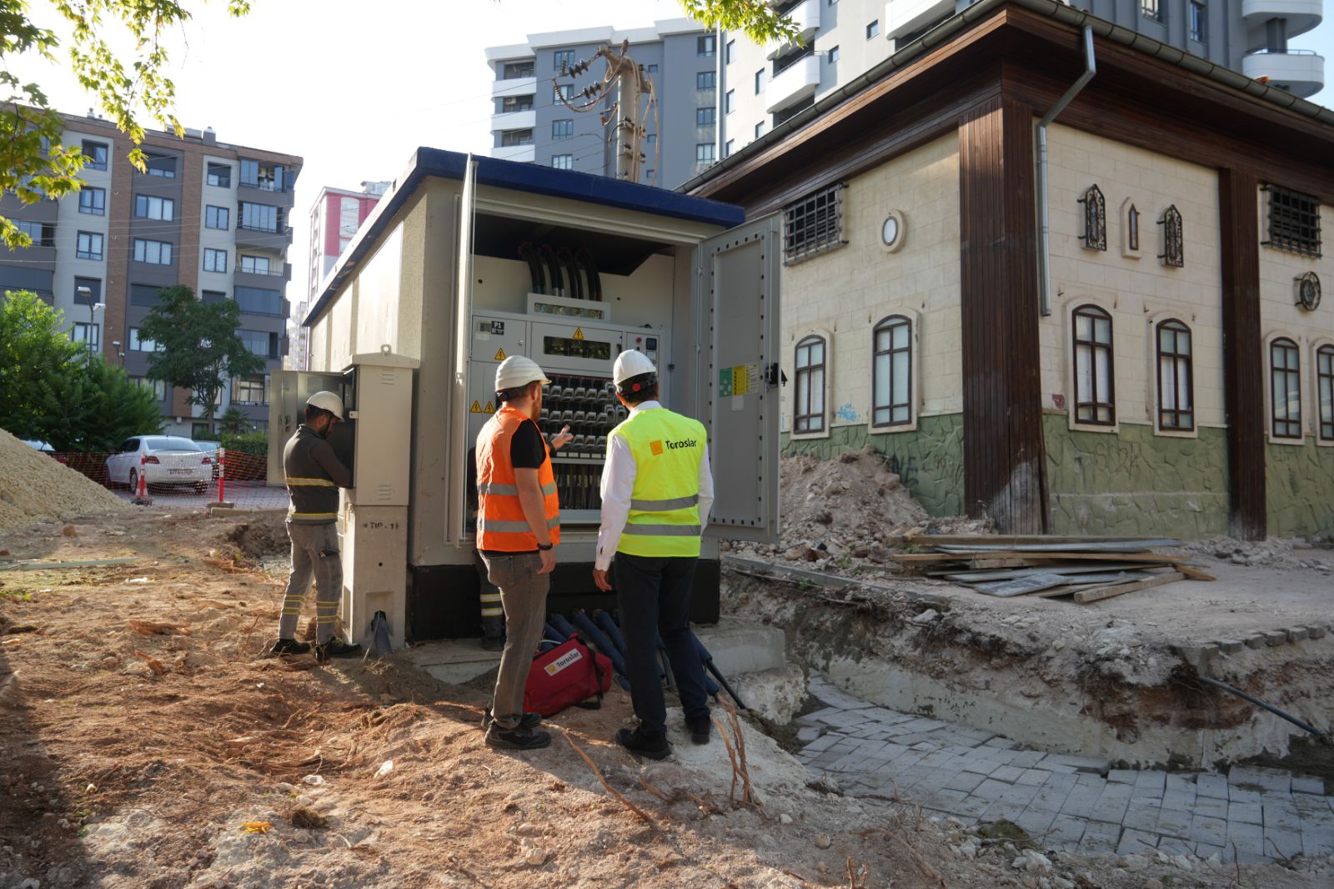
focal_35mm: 24
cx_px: 667
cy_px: 444
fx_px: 889
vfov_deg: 53.1
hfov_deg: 73.8
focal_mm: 24
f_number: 4.5
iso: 100
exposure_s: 1/200
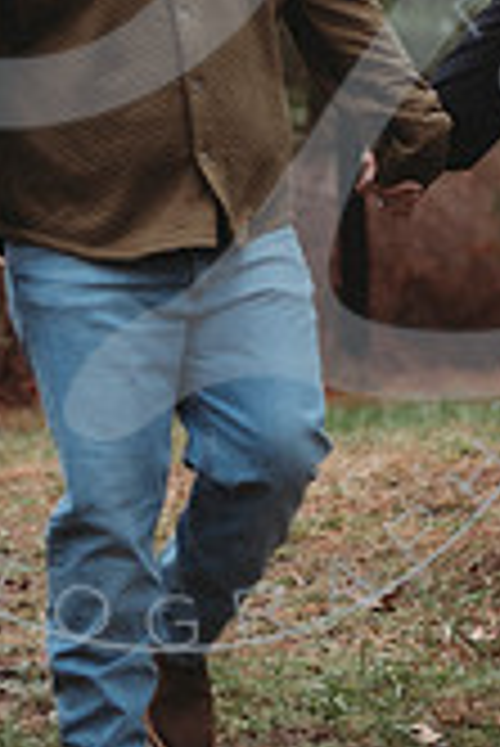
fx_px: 4386
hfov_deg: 6.5
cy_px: -108
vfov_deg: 9.6
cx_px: 374
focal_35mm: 211
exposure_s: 1/250
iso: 500
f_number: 2.8
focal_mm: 78
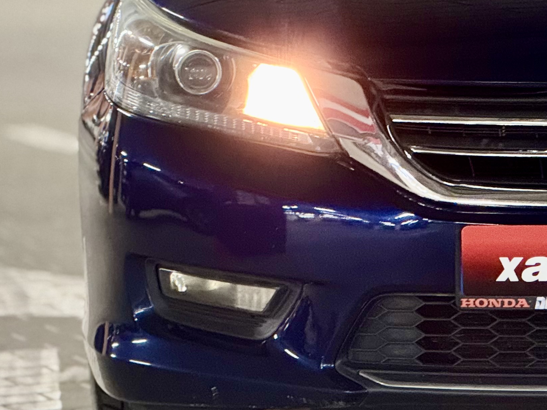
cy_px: 29
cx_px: 631
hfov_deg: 6.6
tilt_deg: -3.8
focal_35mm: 297
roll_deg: +0.8
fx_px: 4694
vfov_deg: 5.0
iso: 1250
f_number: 2.8
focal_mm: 15.66
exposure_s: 1/25
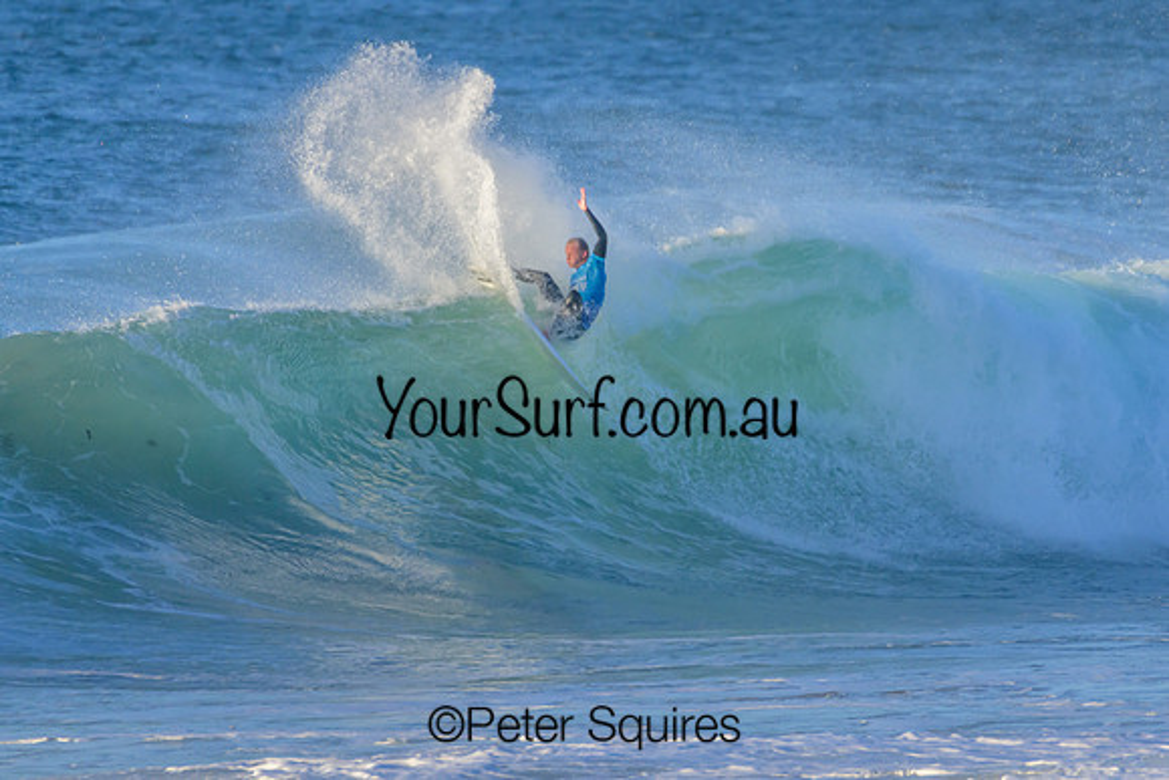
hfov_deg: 2.1
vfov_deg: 1.4
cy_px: 390
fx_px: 32478
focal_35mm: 1000
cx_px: 584
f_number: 11
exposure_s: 1/1600
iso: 2200
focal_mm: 1000
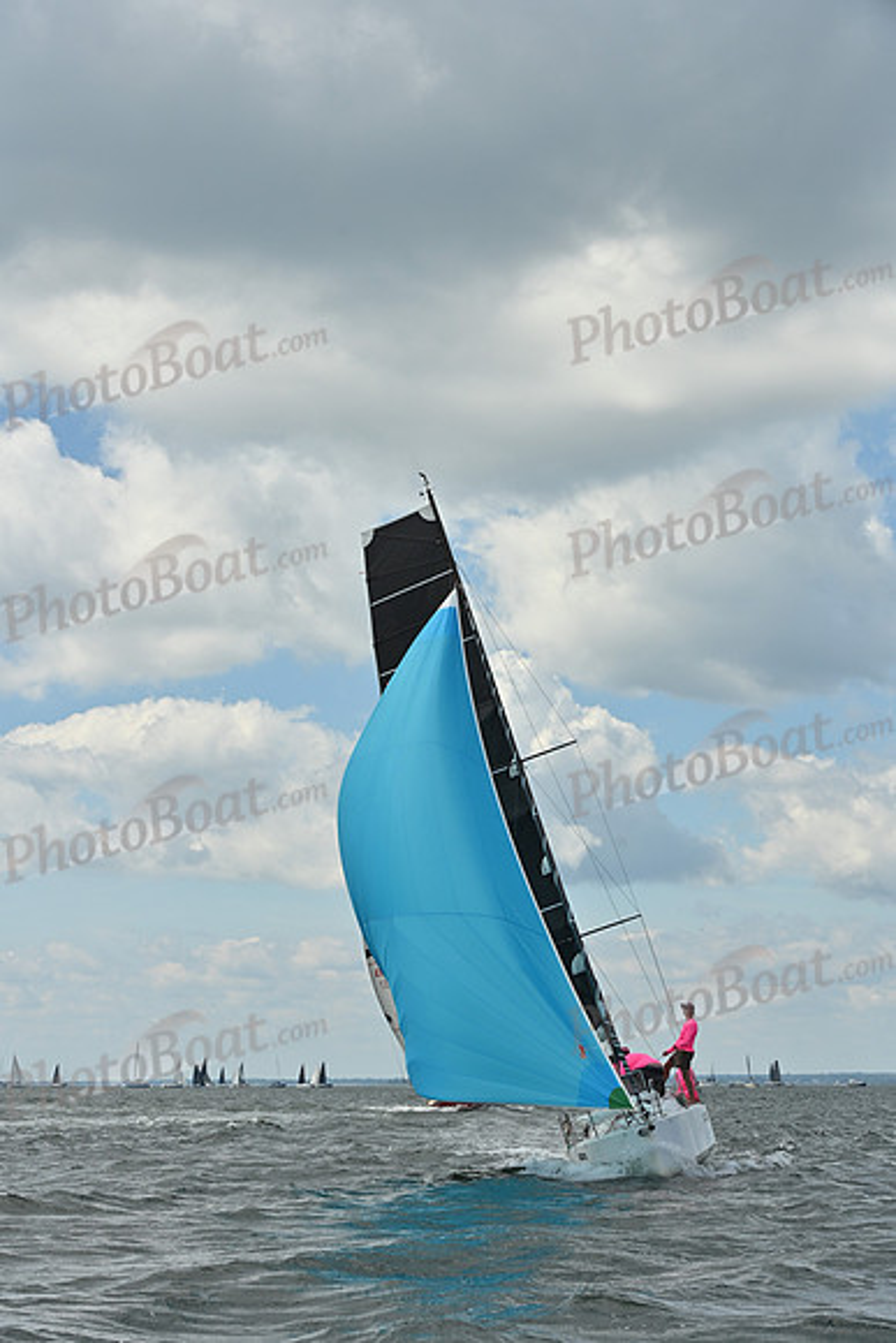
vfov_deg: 28.8
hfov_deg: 19.5
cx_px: 448
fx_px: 2612
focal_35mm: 70
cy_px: 672
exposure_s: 1/1250
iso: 250
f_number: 8
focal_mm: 70
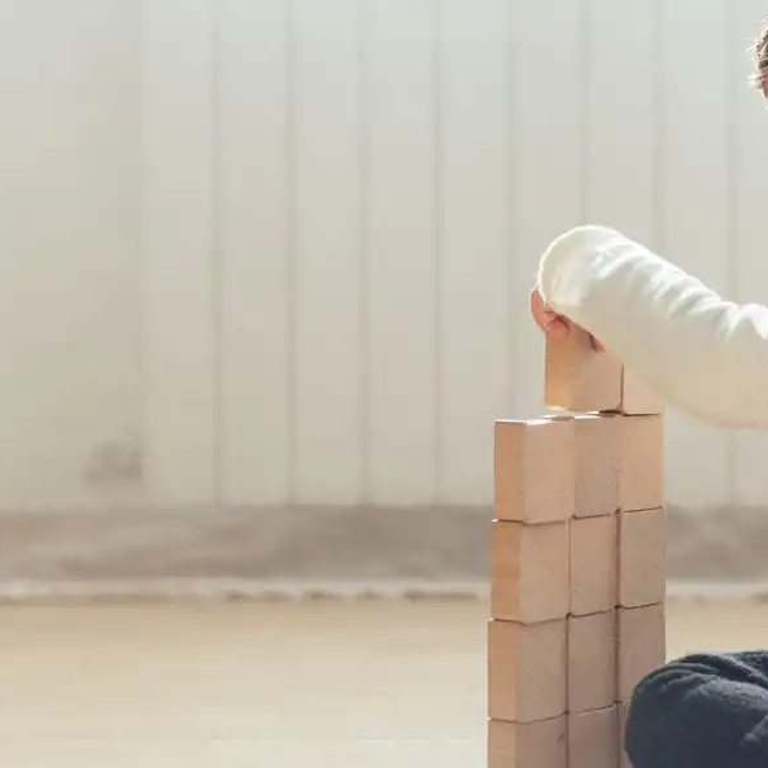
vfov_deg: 17.7
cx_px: 714
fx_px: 2460
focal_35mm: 98
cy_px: 383
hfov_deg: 17.4
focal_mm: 50
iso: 200
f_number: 2.2
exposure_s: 1/1600
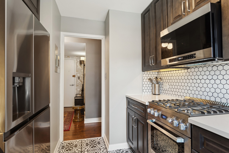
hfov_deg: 90.0
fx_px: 115
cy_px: 76
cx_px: 114
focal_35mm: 18
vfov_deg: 67.4
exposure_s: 1/10
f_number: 8
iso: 200
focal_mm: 18
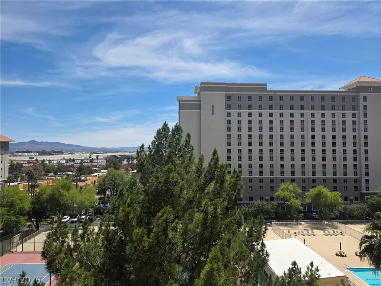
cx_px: 190
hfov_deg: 73.9
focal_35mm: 23
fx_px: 253
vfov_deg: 58.9
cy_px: 143
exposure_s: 1/7626
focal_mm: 6.3
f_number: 1.7
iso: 80
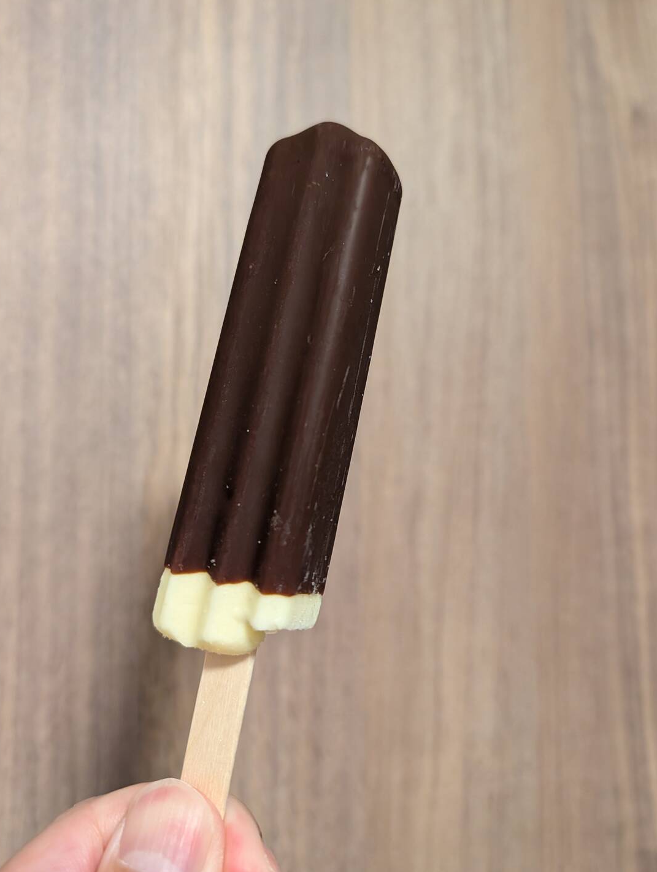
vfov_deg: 65.2
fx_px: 681
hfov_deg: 51.5
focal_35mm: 27
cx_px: 332
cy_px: 436
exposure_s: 1/120
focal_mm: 6.9
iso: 1553
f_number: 1.68
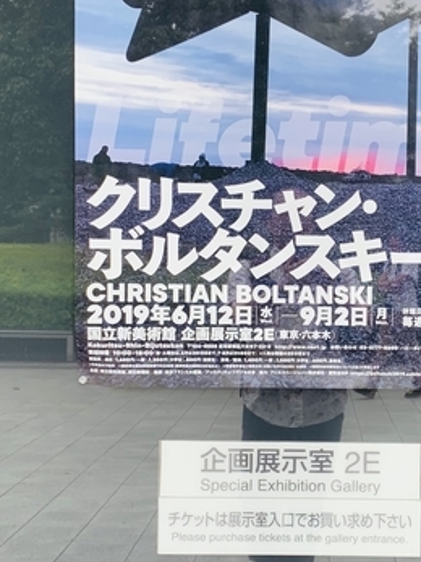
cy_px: 314
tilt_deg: -4.0
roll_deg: -0.2
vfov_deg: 32.2
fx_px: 974
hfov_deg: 24.0
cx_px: 337
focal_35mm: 60
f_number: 1.8
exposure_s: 1/368
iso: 25
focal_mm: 4.25
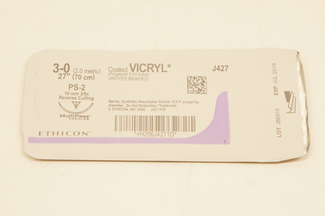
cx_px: 162
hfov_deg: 24.6
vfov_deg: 16.5
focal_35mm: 82
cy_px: 108
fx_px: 744
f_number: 6.3
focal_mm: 55
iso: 400
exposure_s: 1/60
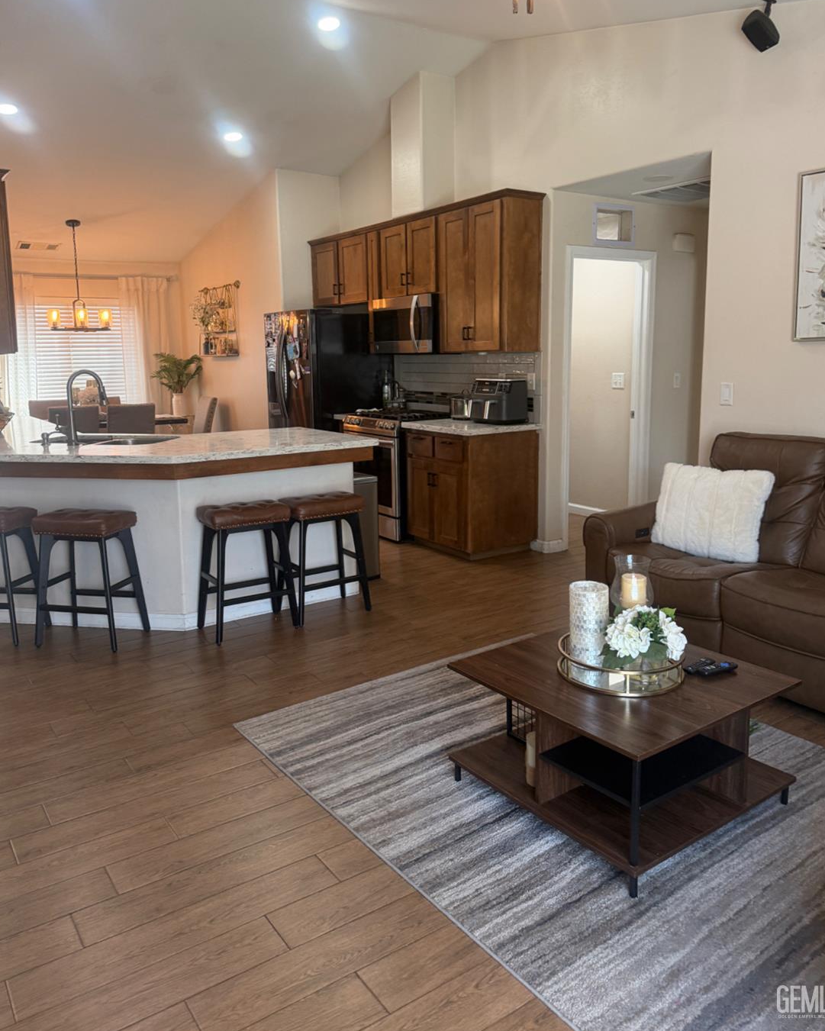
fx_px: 793
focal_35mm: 26
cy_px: 466
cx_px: 417
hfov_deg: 54.9
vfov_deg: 65.9
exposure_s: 1/120
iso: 320
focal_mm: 6.76
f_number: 1.78
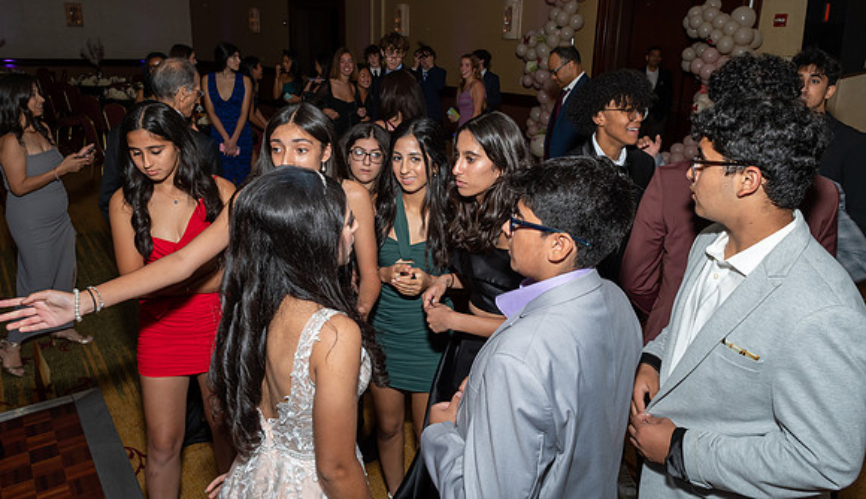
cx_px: 433
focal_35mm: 27
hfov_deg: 70.4
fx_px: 613
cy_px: 210
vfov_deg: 44.1
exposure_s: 1/250
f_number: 7.1
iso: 400
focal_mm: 17
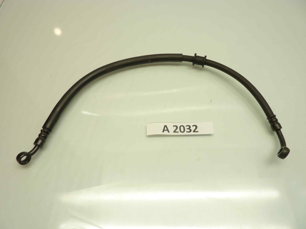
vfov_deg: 54.9
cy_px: 114
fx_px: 221
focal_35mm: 25
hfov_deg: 69.4
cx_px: 153
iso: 80
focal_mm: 4.1
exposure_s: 1/20
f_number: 3.3
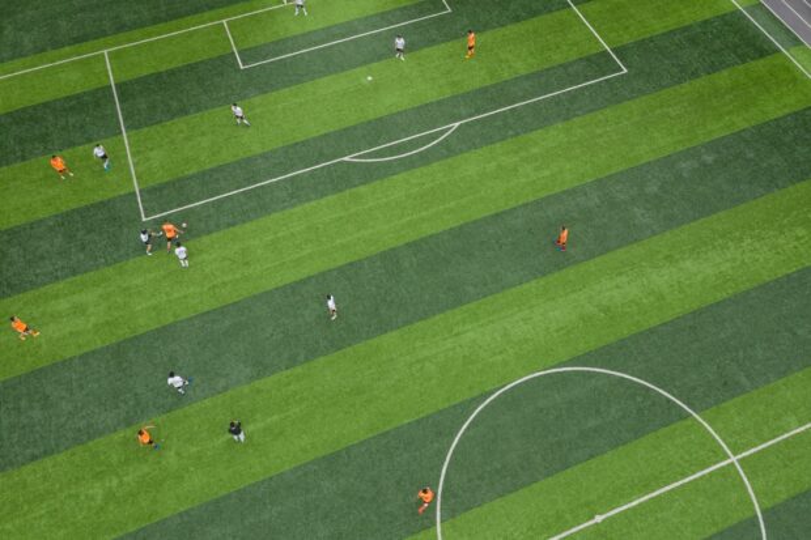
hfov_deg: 65.5
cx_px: 406
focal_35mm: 28
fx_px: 631
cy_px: 270
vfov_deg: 46.4
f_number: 6.3
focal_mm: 10.3
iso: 100
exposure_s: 1/160
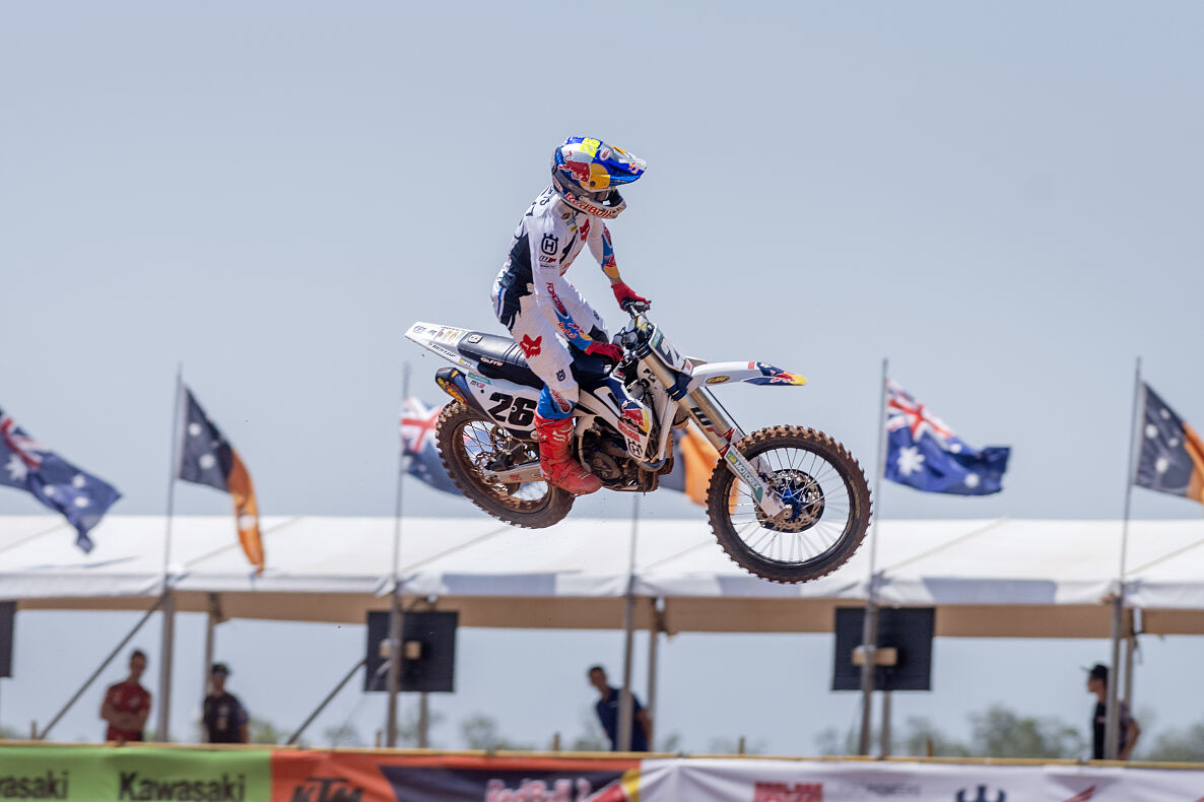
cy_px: 401
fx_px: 15045
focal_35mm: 450
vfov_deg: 3.1
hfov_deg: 4.6
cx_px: 602
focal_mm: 300
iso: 160
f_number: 4.5
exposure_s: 1/1250
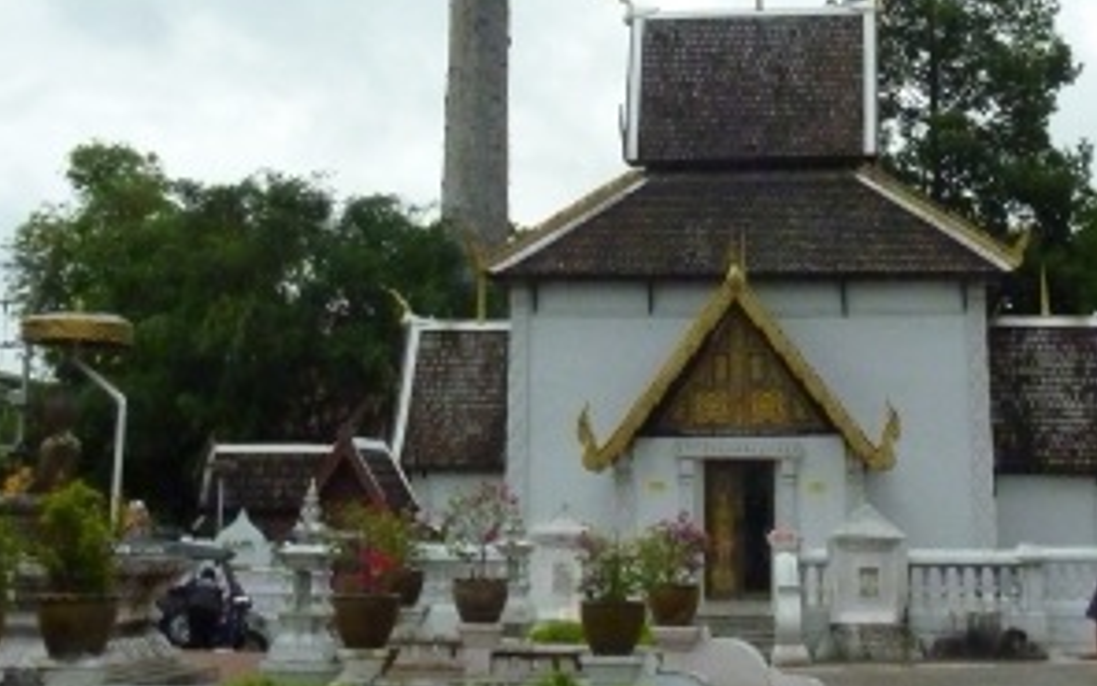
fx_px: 1585
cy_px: 37
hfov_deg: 38.2
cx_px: 545
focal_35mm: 53
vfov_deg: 23.6
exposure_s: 1/1600
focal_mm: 6.1
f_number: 6.3
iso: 800
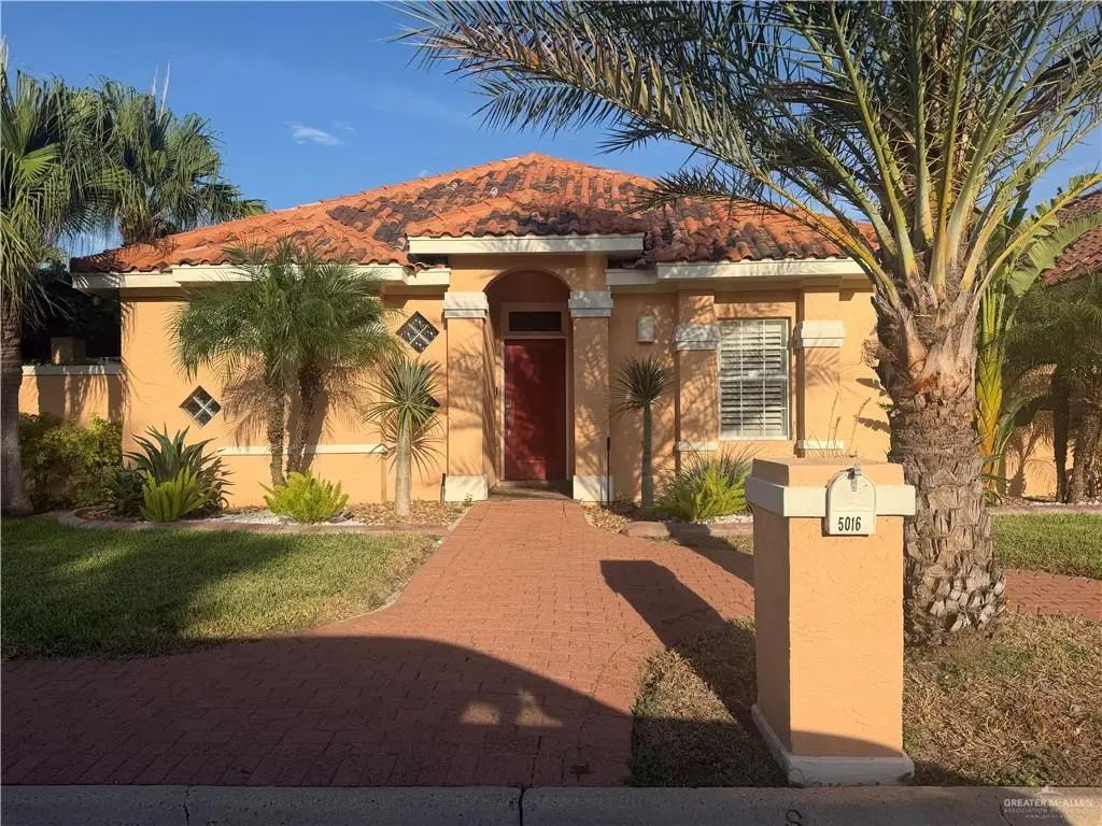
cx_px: 551
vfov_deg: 56.8
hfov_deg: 71.6
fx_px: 764
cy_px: 413
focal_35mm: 24
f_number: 1.78
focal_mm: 6.76
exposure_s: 1/4405
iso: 80
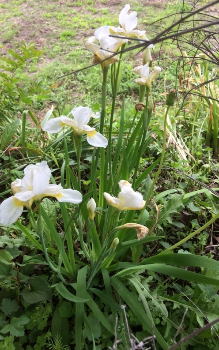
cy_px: 176
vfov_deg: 61.2
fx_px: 296
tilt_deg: -48.7
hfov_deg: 40.6
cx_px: 107
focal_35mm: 31
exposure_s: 1/348
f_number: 2.2
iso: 32
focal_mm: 4.15
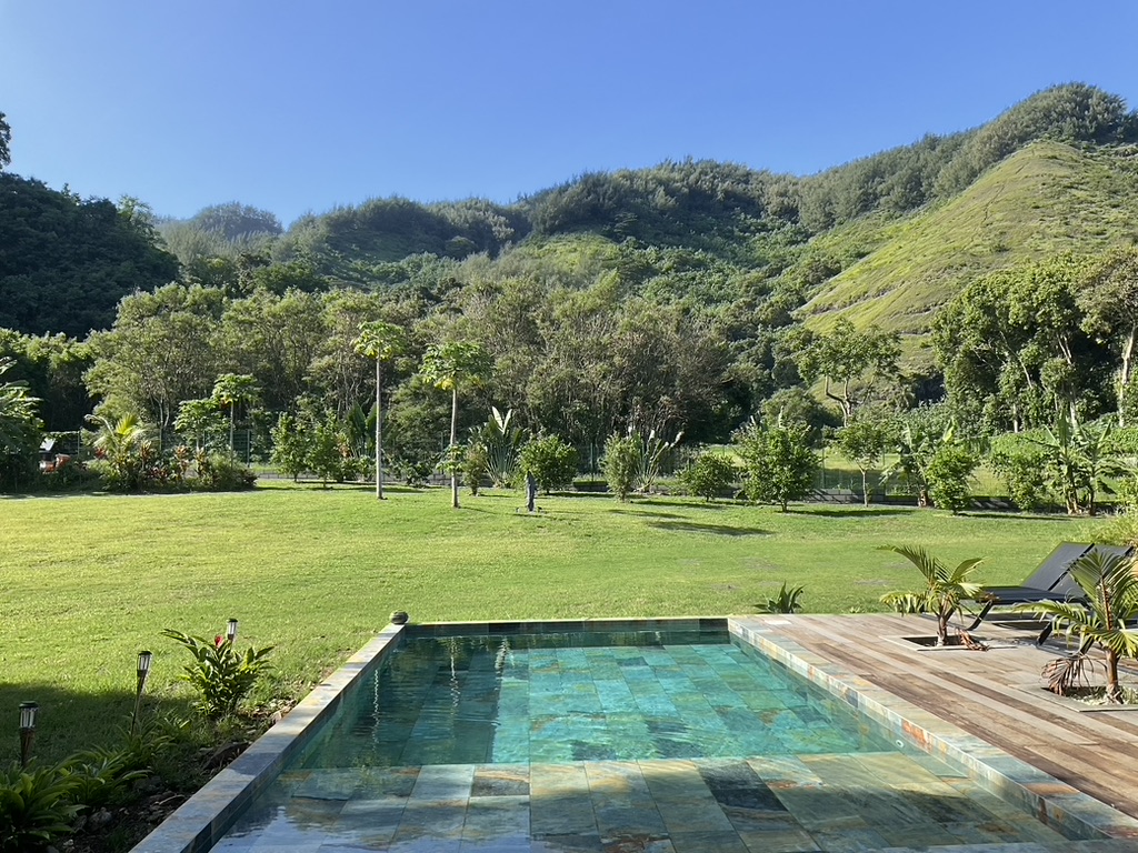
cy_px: 426
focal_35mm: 29
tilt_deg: +3.6
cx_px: 569
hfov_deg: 61.7
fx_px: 953
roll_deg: +2.6
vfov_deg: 48.2
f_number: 1.8
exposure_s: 1/1015
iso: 16
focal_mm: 3
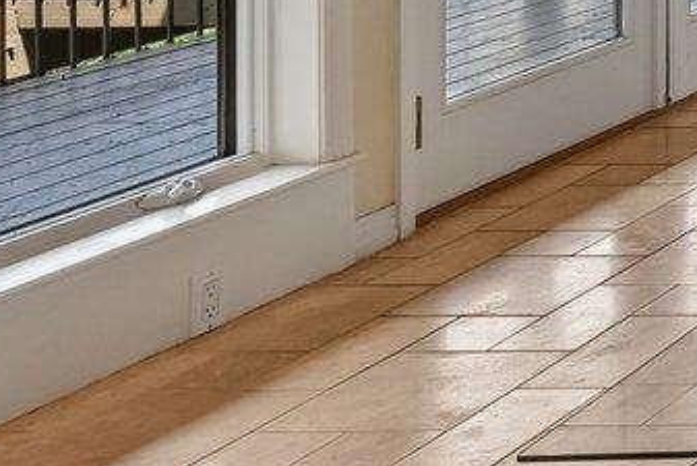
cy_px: -355
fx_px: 1646
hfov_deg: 14.6
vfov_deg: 14.3
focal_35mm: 85
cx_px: 1696
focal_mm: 14
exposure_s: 1/15
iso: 125
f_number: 8
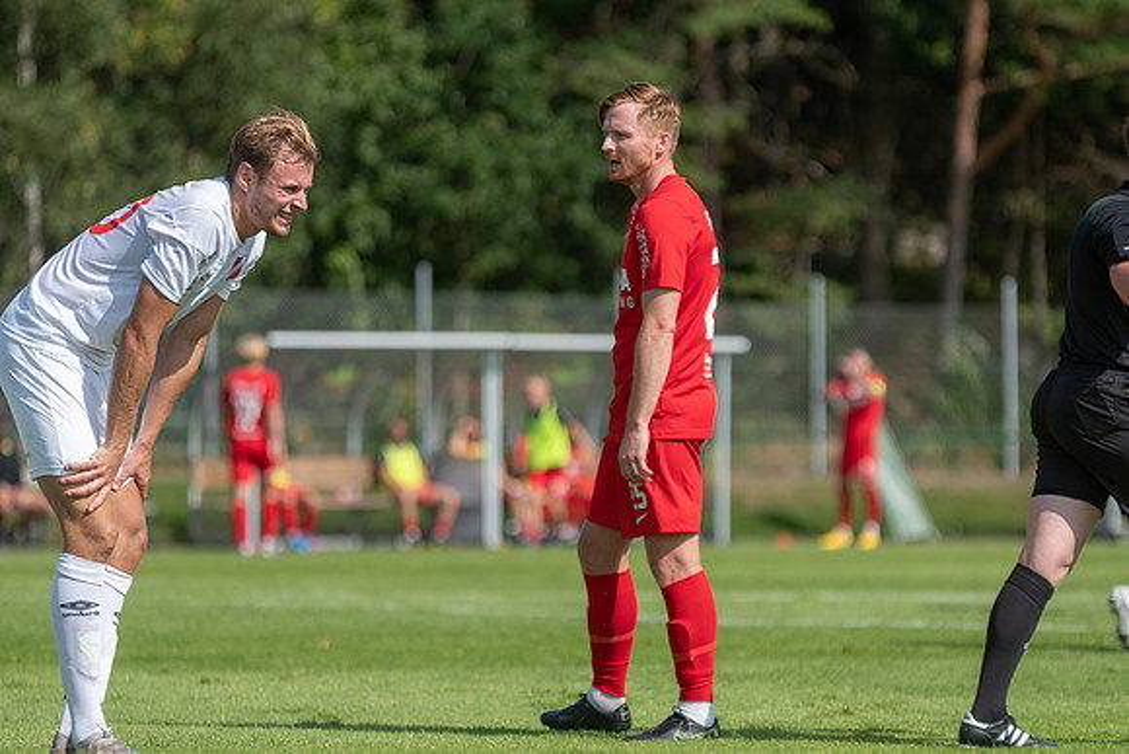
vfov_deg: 5.7
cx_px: 564
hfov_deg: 8.6
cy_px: 377
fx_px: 7528
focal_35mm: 240
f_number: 3.2
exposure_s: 1/1250
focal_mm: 160
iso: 100
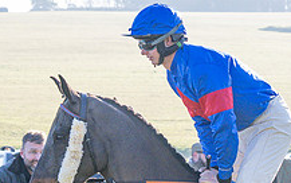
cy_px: 271
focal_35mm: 288
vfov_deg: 4.5
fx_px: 2286
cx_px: 462
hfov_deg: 7.1
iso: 640
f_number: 4
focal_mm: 47
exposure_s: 1/1000
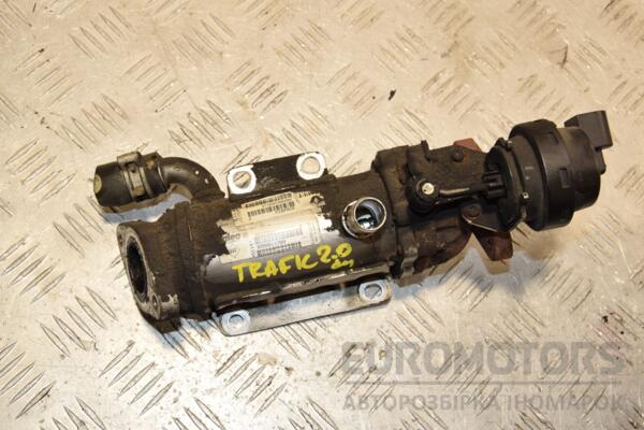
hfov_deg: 41.1
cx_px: 322
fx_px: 859
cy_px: 215
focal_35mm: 48
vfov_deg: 28.1
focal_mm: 32
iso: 800
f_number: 9
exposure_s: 1/200
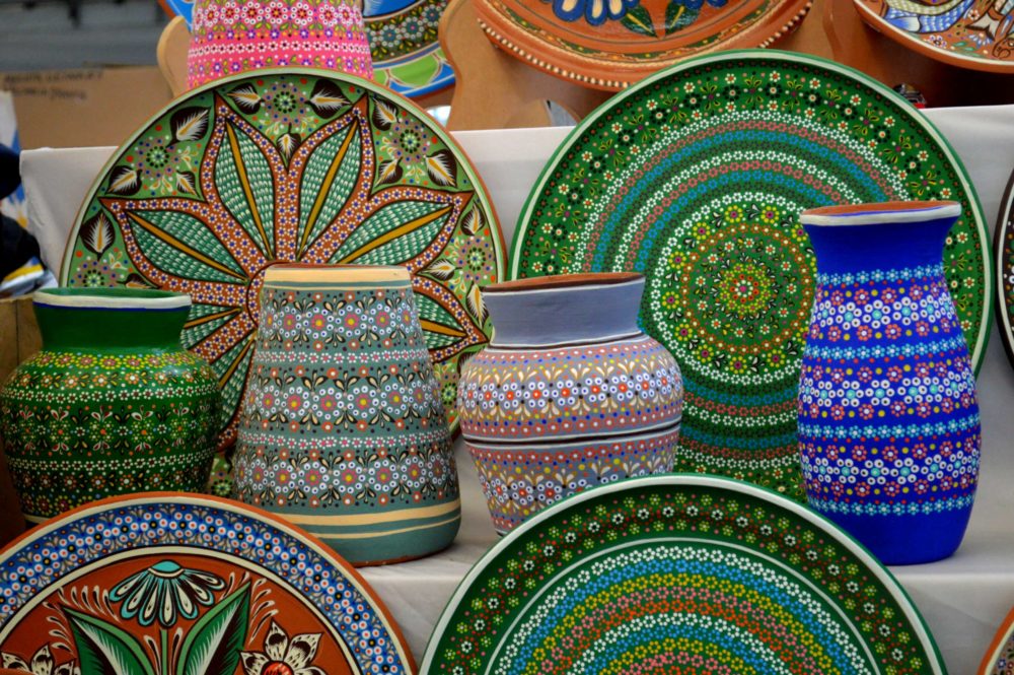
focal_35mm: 82
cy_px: 338
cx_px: 507
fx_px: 2322
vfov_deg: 16.5
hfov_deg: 24.6
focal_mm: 55
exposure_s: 1/60
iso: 2000
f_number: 5.6
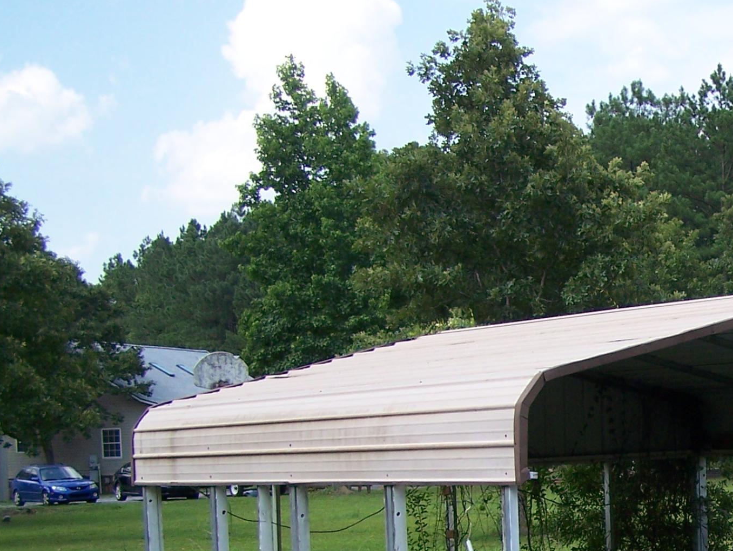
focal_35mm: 84
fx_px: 1780
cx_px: 804
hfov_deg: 22.0
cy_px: 530
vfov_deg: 17.3
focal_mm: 6.3
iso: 80
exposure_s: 1/640
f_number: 2.8
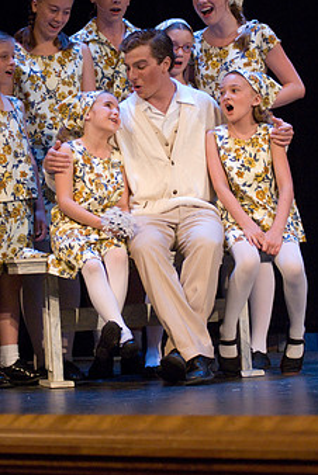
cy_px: 191
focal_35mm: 160
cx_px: 144
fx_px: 2116
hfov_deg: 8.6
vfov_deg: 12.8
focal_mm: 80
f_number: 2.8
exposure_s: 1/30
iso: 1600
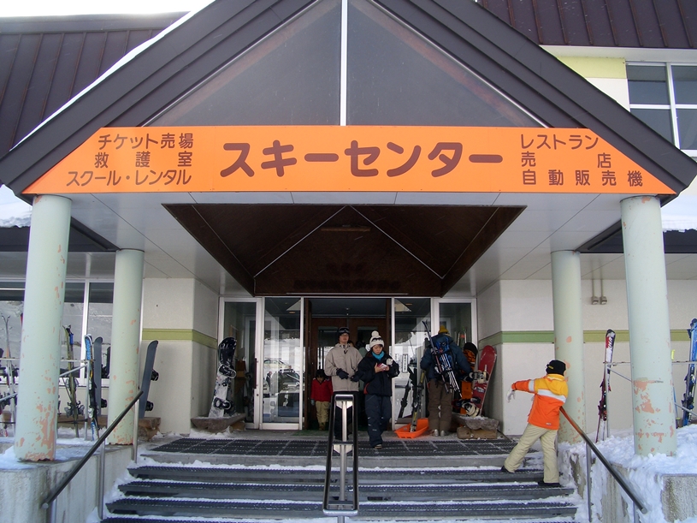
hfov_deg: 52.6
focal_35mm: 35
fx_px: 705
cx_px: 348
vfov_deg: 40.7
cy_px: 262
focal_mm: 5.8
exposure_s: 1/200
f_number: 4.3
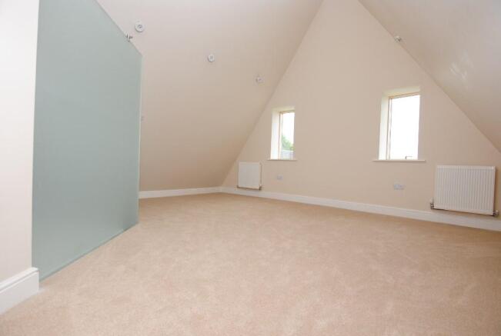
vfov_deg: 72.3
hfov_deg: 94.9
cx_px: 250
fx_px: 230
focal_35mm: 16
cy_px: 168
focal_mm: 11
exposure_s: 1/60
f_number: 4
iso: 200
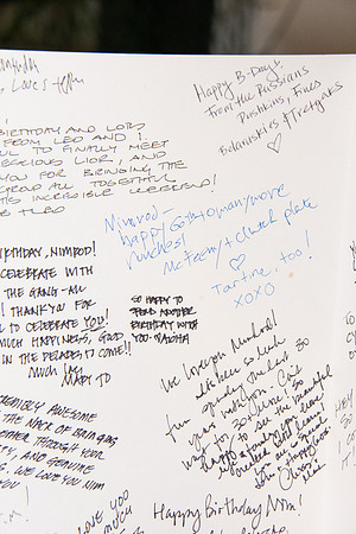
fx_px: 3226
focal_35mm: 218
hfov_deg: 6.3
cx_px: 178
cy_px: 267
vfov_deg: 9.5
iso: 5000
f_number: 13
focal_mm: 145
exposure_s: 1/160
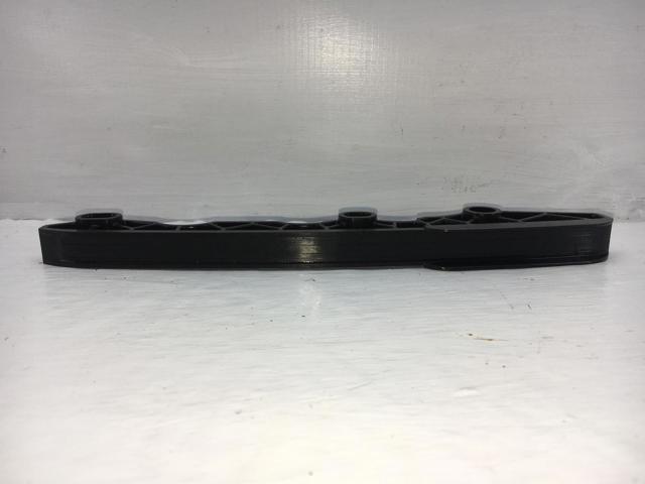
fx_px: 540
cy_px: 242
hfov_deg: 61.7
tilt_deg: -15.7
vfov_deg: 48.2
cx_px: 322
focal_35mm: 29
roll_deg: +0.0
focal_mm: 4.15
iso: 25
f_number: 2.2
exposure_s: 1/452
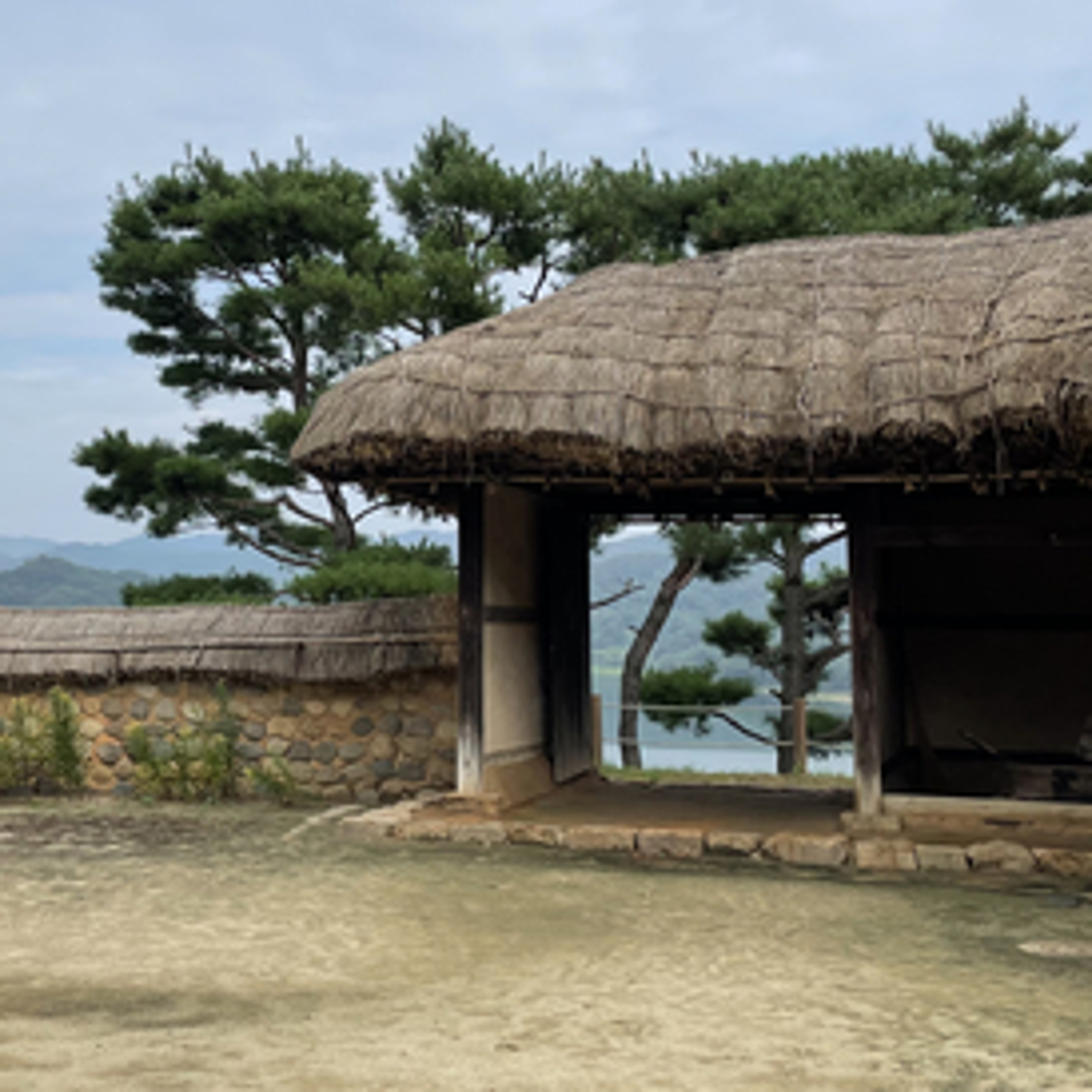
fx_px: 1677
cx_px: 355
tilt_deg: +8.2
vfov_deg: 35.9
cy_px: 418
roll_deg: -0.1
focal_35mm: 47
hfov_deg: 35.7
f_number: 1.6
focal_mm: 4.2
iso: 32
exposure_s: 1/2817
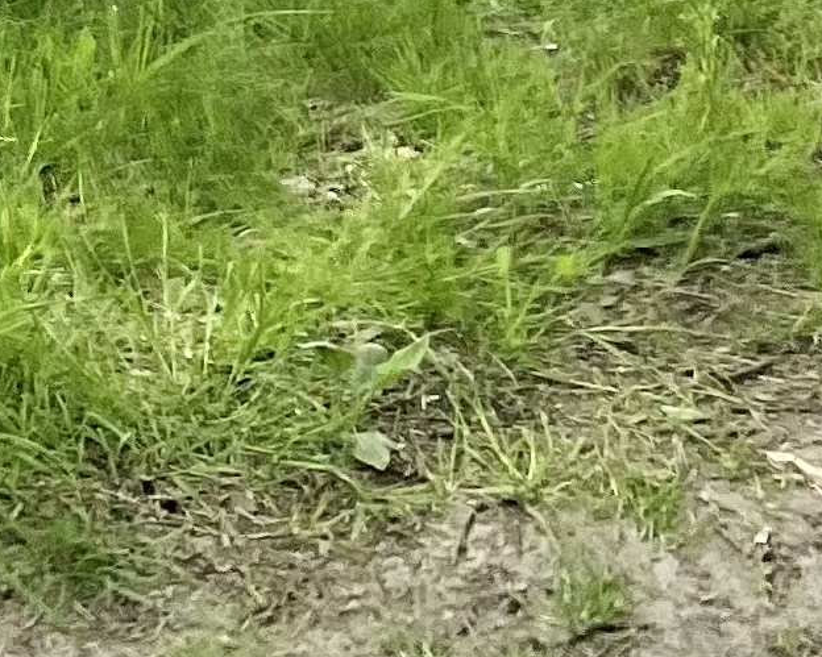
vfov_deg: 8.0
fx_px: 3989
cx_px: -883
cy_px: -1375
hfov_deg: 10.7
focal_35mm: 164
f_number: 1.6
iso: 32
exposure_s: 1/1092
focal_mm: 4.2
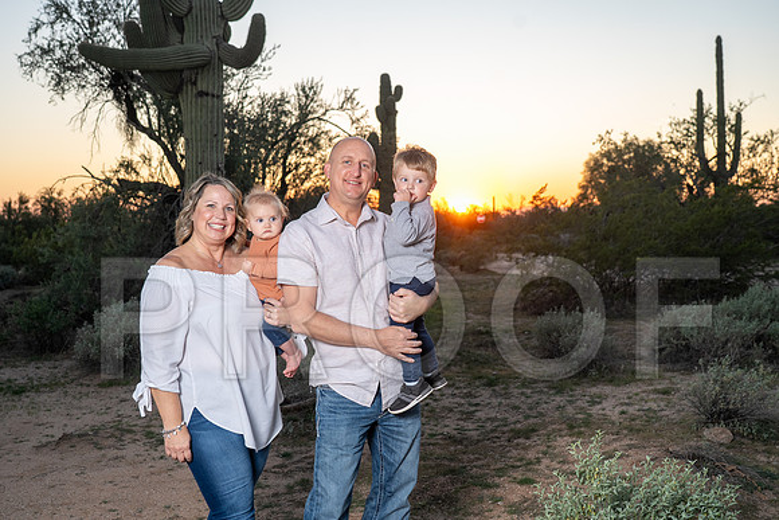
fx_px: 844
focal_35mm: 39
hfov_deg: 49.5
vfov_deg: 34.2
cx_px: 390
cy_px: 260
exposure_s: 1/160
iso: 250
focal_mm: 39
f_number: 5
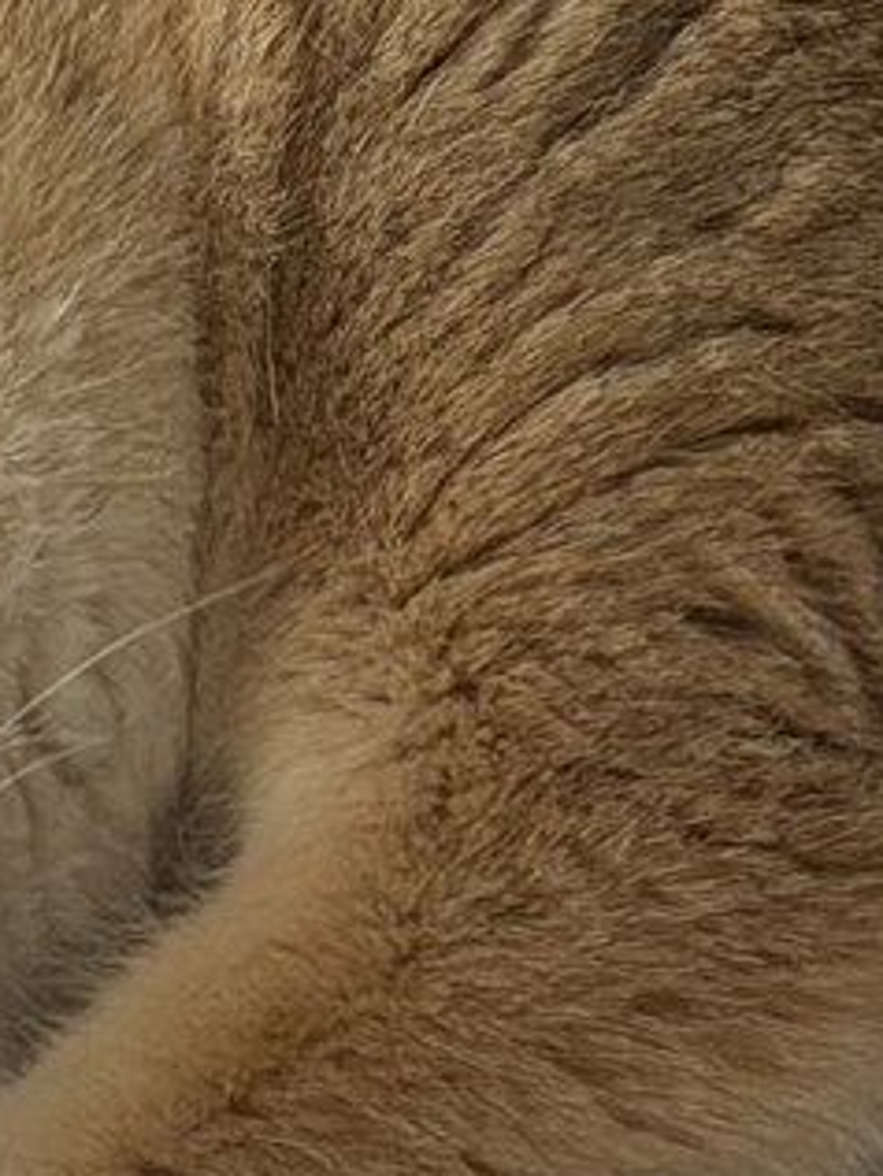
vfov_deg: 6.1
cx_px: 909
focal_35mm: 303
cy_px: 3472
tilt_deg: -69.3
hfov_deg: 4.9
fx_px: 10298
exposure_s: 1/60
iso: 125
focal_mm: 6.76
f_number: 1.78
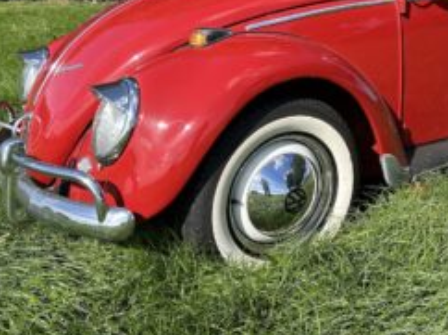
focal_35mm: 43
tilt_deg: -11.4
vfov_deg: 32.8
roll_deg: +1.9
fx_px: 556
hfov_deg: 42.6
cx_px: 335
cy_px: 76
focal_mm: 5.7
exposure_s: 1/1869
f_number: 1.5
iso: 50
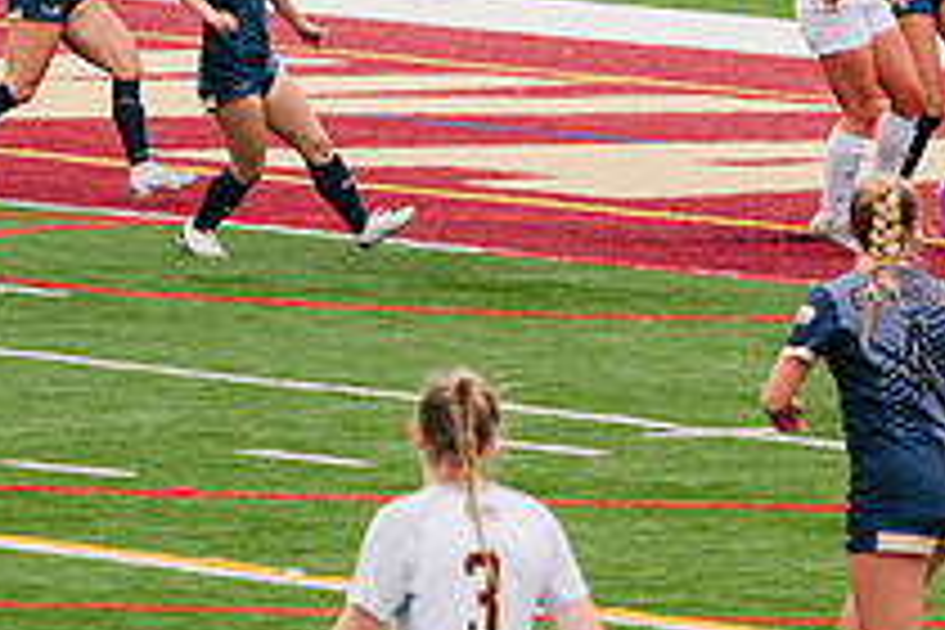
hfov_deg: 3.0
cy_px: 313
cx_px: 855
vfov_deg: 2.0
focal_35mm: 691
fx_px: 18137
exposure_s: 1/1600
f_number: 5.6
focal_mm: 200
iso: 500
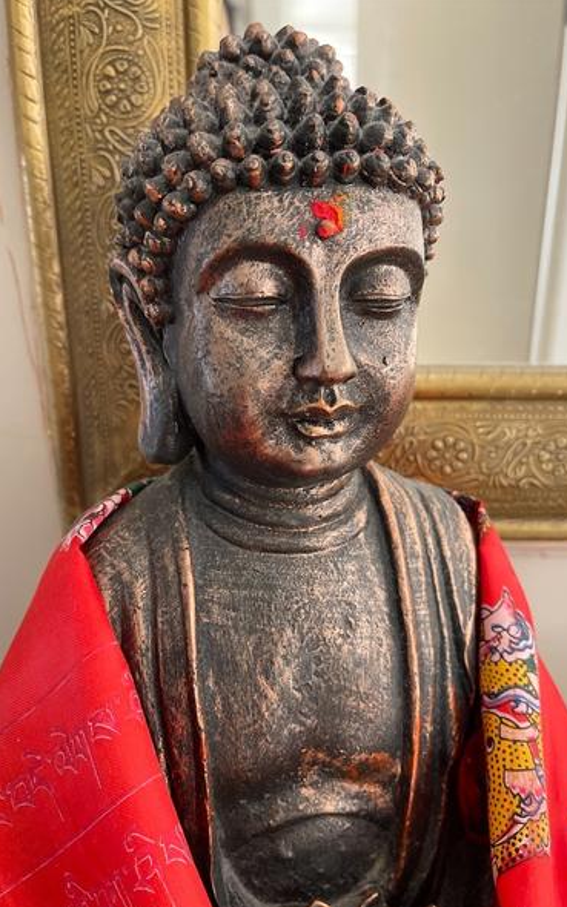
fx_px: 693
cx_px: 295
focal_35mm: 28
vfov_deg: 66.5
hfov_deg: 44.5
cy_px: 457
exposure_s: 1/53
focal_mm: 5.1
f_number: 1.6
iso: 500
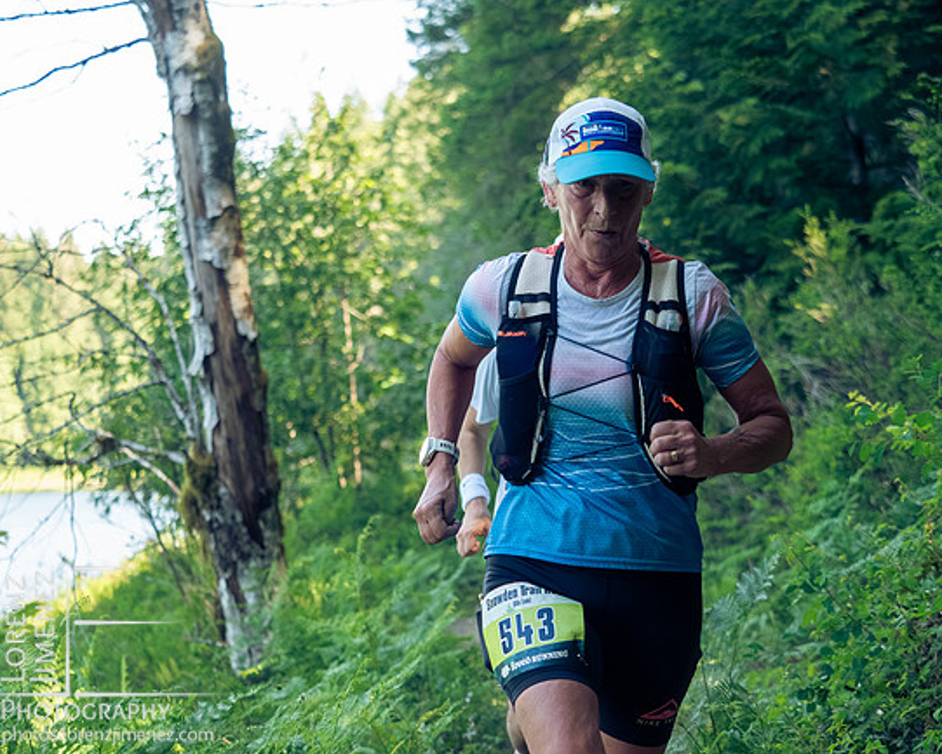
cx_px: 482
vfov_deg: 17.1
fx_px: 2510
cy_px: 377
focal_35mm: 90
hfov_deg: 21.3
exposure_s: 1/1000
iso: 2500
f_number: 2.8
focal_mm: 43
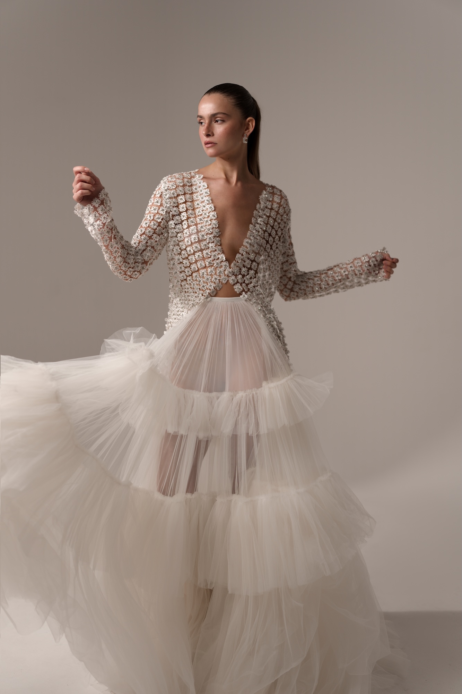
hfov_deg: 27.0
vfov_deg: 39.6
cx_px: 231
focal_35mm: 50
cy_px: 347
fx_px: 963
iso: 50
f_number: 1.2
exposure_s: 1/640
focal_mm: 50
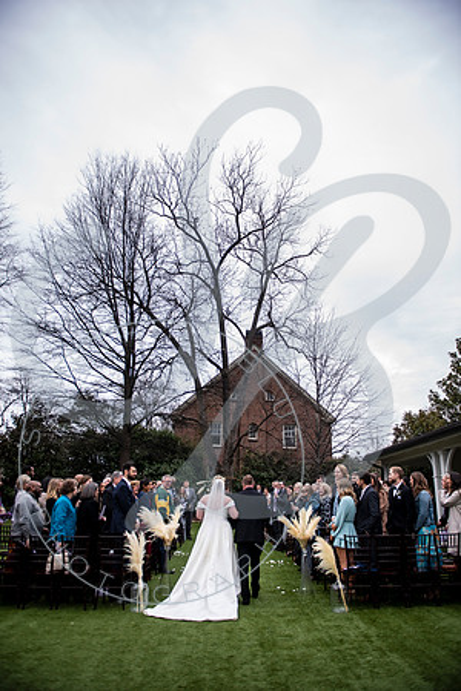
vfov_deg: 73.7
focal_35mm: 24
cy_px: 346
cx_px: 230
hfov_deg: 53.1
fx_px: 461
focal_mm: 24
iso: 100
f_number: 2.8
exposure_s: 1/200
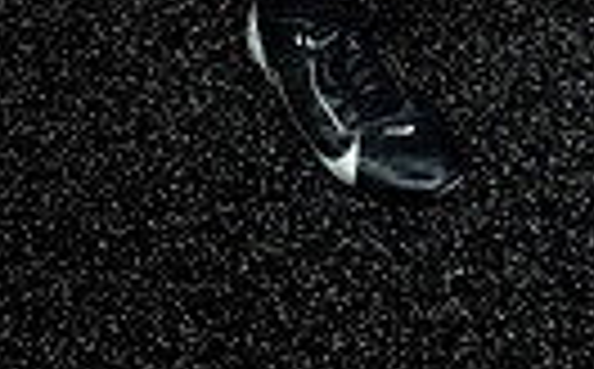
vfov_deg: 8.9
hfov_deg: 15.9
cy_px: -608
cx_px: 603
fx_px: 2085
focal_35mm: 129
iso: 640
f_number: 9
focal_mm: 37
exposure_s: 1/250
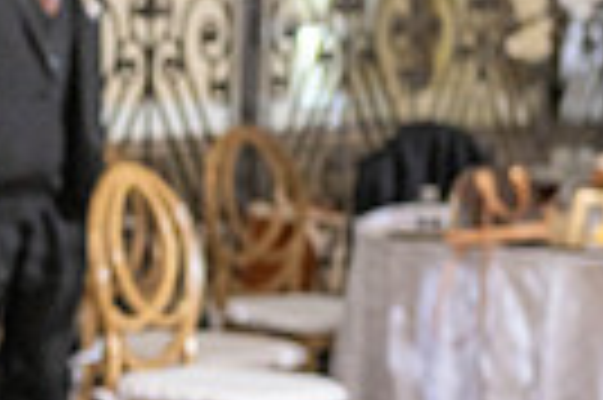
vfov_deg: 6.1
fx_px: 3781
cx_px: -526
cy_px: 348
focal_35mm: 226
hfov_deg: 8.7
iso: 800
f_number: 4
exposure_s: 1/160
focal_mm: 50
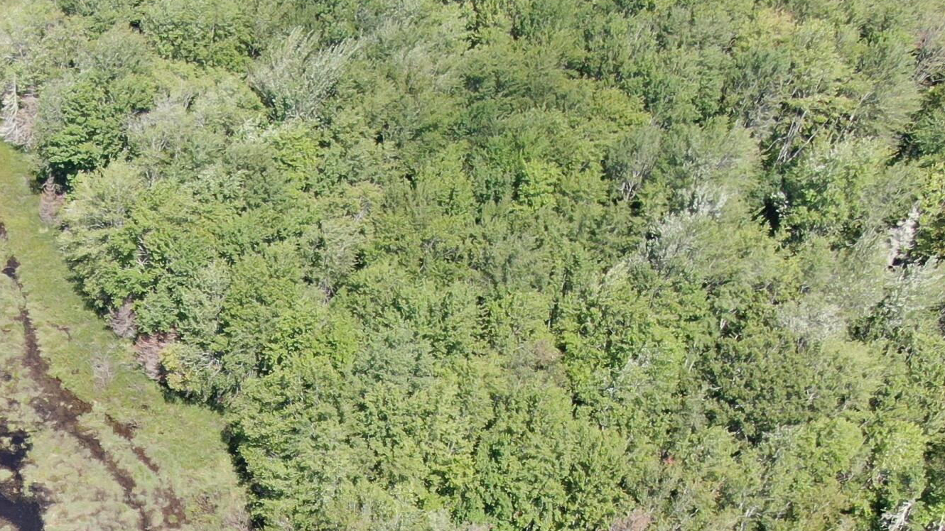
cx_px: 19
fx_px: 1478
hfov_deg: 32.8
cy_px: 788
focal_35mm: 59
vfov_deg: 18.2
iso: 100
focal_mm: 4.39
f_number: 2.8
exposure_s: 1/500
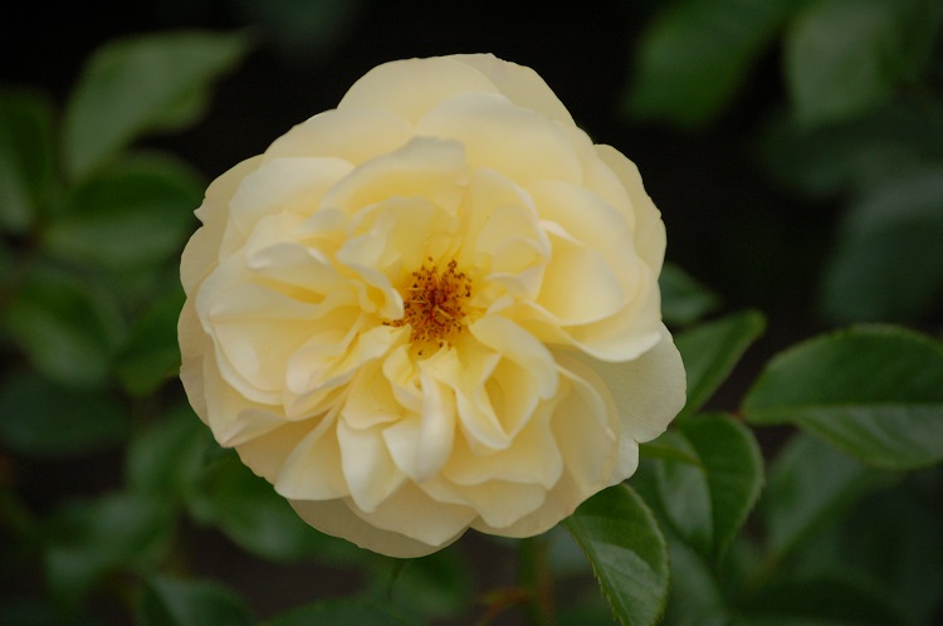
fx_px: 5690
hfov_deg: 9.5
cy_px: 313
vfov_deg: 6.3
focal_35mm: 218
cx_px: 472
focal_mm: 145
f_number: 5.6
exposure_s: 1/2000
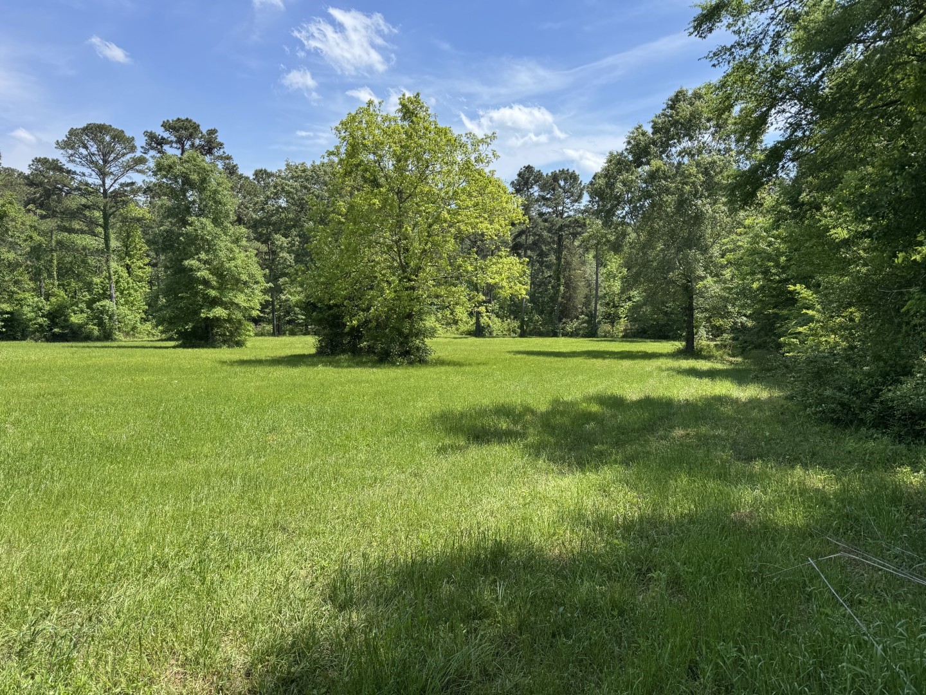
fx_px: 642
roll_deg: +0.8
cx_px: 463
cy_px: 348
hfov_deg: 71.6
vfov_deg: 56.8
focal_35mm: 24
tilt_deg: -7.5
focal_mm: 6.76
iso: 80
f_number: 1.78
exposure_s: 1/1980
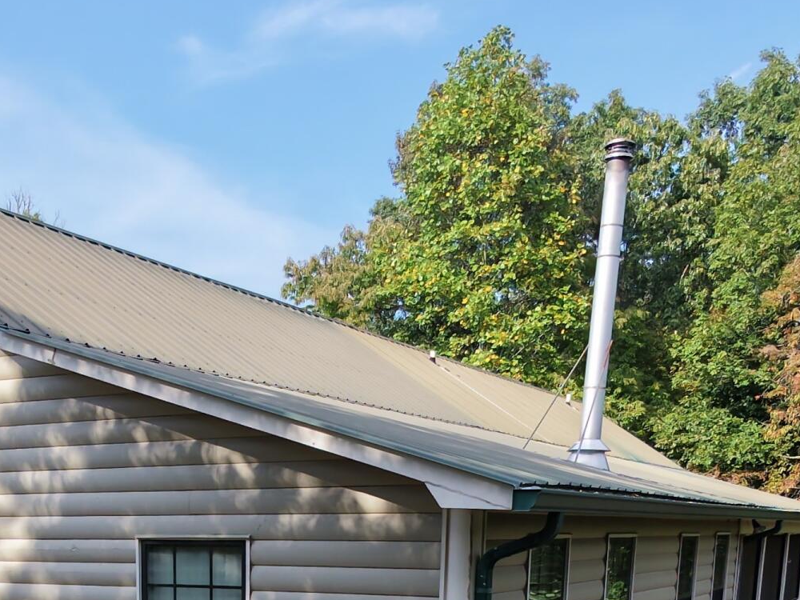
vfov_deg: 26.0
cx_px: 211
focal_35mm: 48
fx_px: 1109
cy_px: 775
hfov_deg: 38.7
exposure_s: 1/400
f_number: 2.2
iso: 100
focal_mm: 3.05
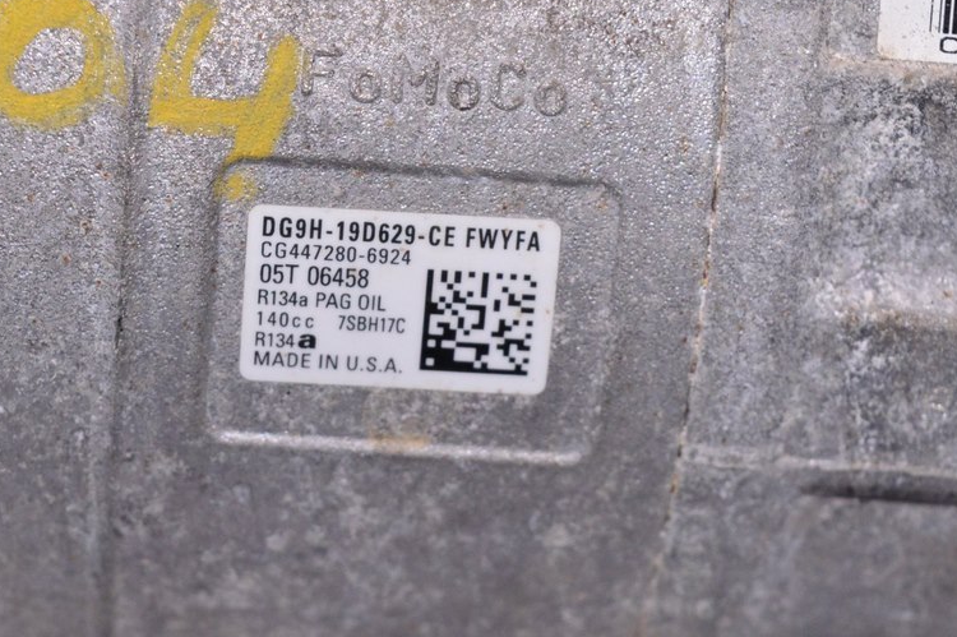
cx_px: 382
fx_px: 2993
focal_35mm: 113
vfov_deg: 12.1
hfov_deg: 18.1
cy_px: 316
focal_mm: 55
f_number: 8
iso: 1600
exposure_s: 1/125
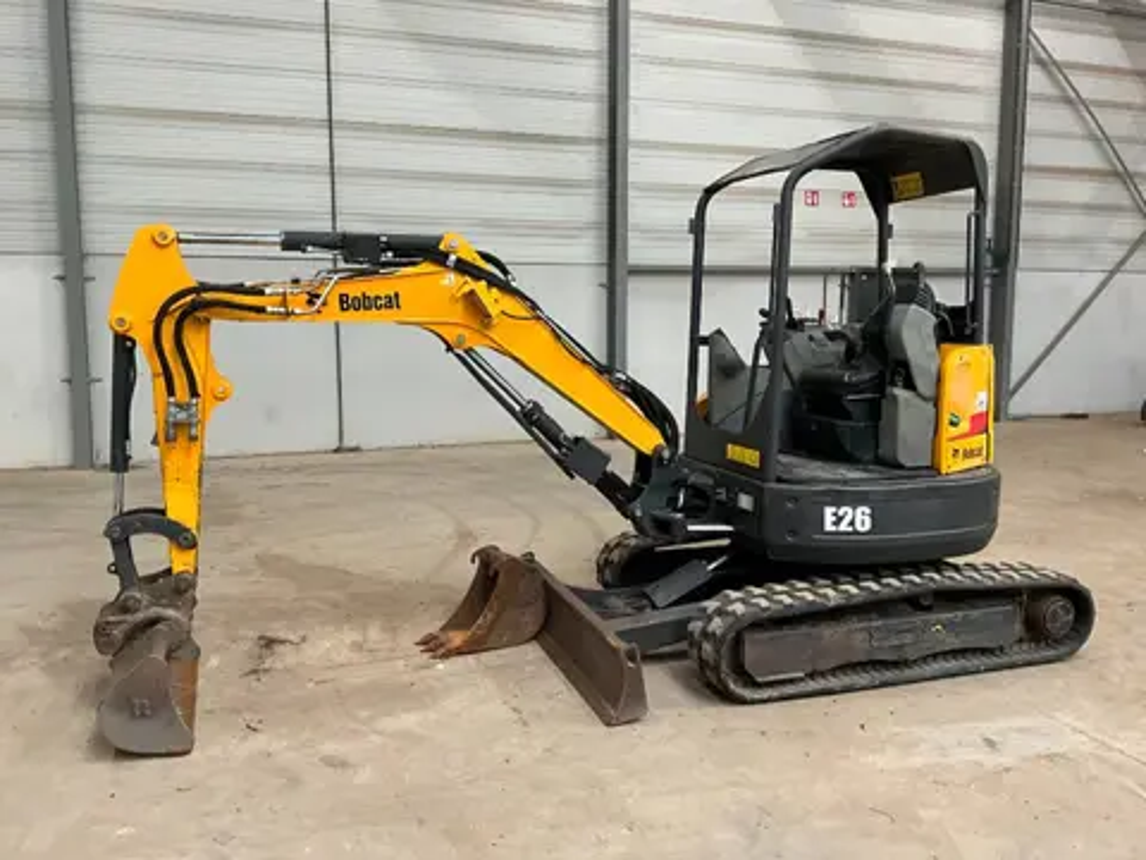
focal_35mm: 29
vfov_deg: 48.2
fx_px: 960
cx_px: 573
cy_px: 430
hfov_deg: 61.7
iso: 125
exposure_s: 1/60
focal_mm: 3
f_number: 1.8
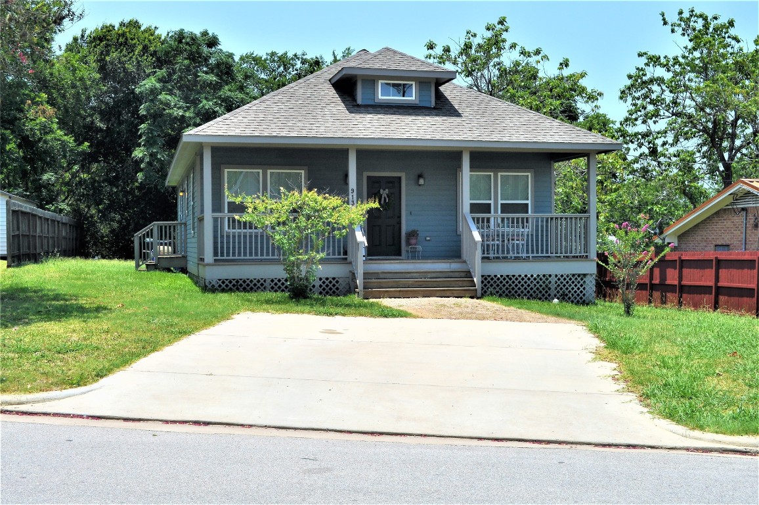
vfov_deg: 29.8
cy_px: 252
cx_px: 380
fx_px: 948
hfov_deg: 43.6
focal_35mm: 45
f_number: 14
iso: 200
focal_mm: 30
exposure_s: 1/200
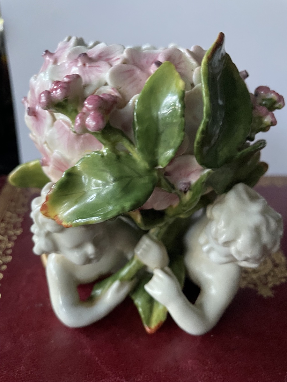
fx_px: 287
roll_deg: -3.3
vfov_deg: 67.3
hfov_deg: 53.1
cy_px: 191
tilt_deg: -26.4
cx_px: 144
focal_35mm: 26
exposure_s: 1/30
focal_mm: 4.2
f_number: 1.6
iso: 640
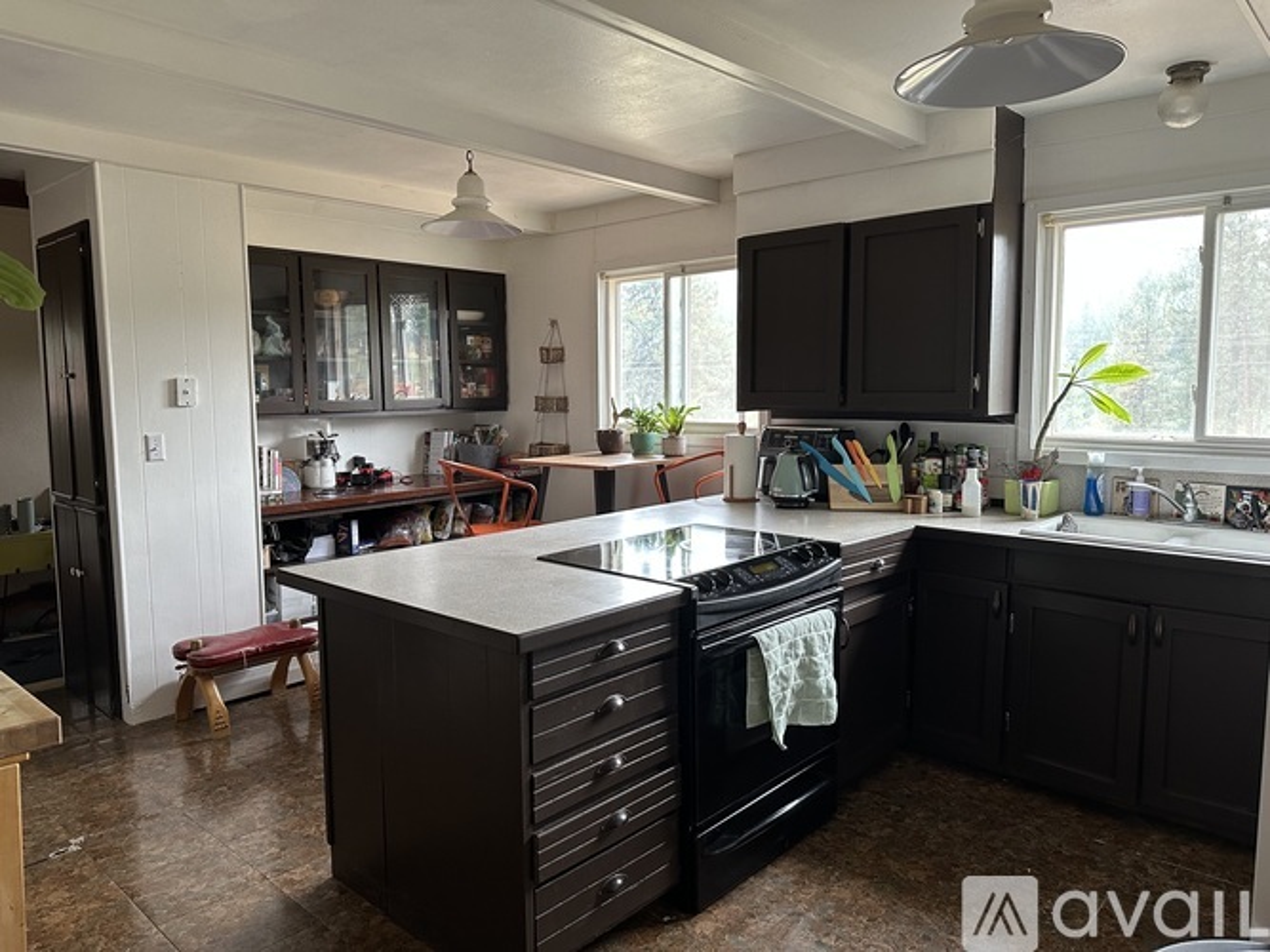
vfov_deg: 56.8
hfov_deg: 71.6
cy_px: 476
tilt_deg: -6.6
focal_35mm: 24
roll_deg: +0.4
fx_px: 880
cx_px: 635
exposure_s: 1/60
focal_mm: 6.86
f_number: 1.78
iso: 250
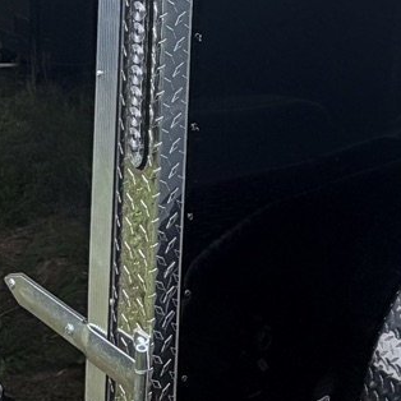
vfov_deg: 25.5
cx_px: 220
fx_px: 826
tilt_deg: -5.6
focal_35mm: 63
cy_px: -32
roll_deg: -2.6
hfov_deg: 27.3
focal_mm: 2.22
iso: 40
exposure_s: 1/502
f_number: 2.2
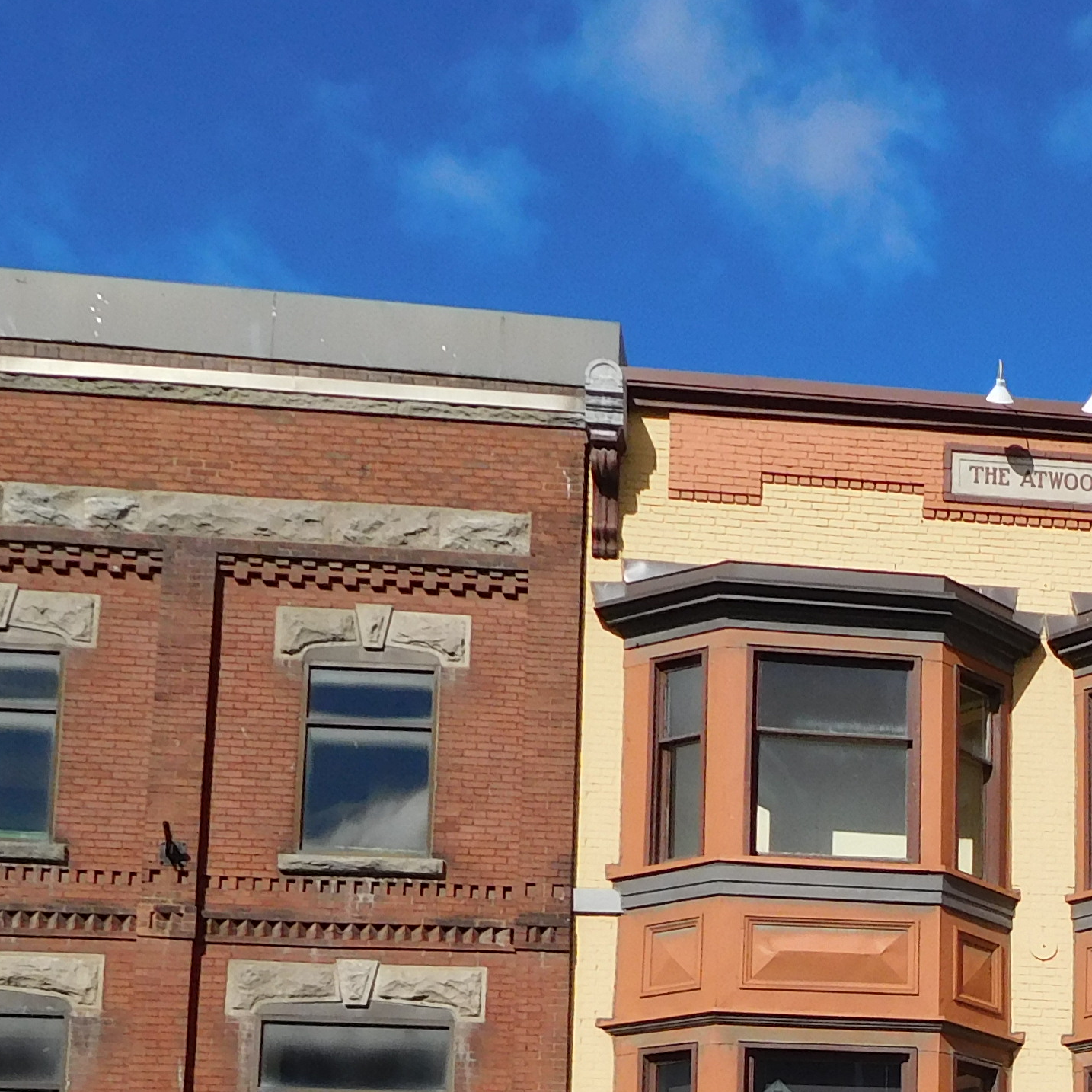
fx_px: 2534
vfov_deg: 22.5
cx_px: 1438
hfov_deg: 21.8
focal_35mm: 71
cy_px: 1301
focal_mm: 4.5
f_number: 6.8
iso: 125
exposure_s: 1/640
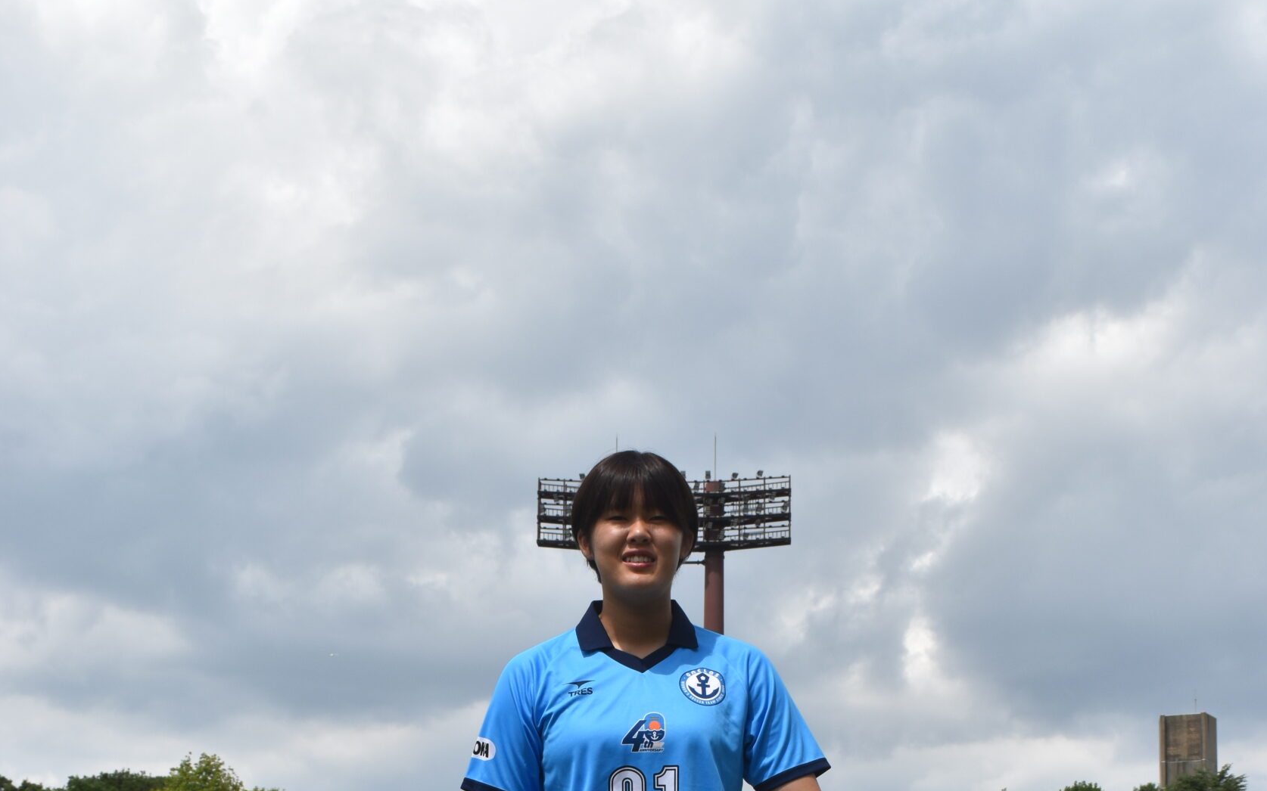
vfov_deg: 22.4
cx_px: 644
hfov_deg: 37.7
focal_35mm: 54
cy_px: 924
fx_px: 1857
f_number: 11
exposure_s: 1/500
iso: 200
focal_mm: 23
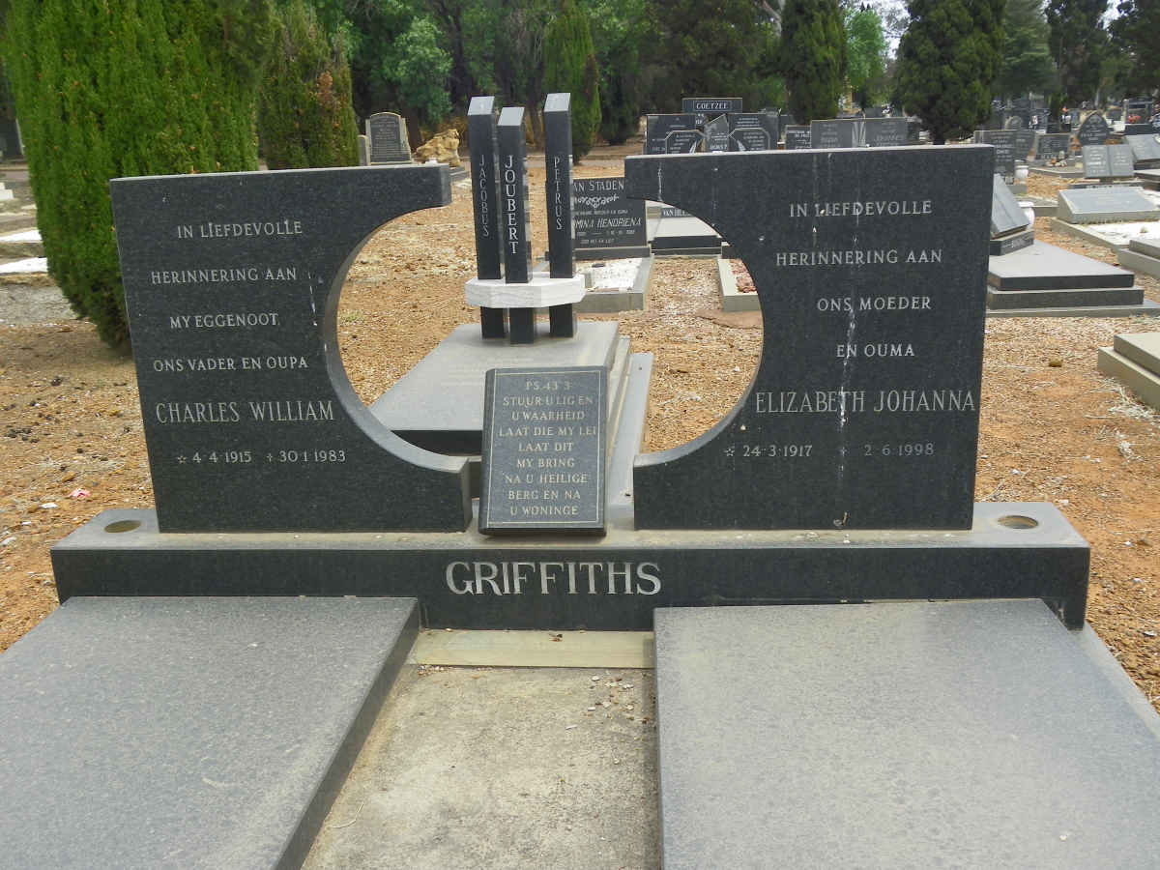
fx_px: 1139
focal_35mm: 34
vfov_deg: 41.8
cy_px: 435
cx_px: 580
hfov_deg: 54.0
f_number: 4.5
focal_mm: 6.1
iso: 64
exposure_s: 1/160
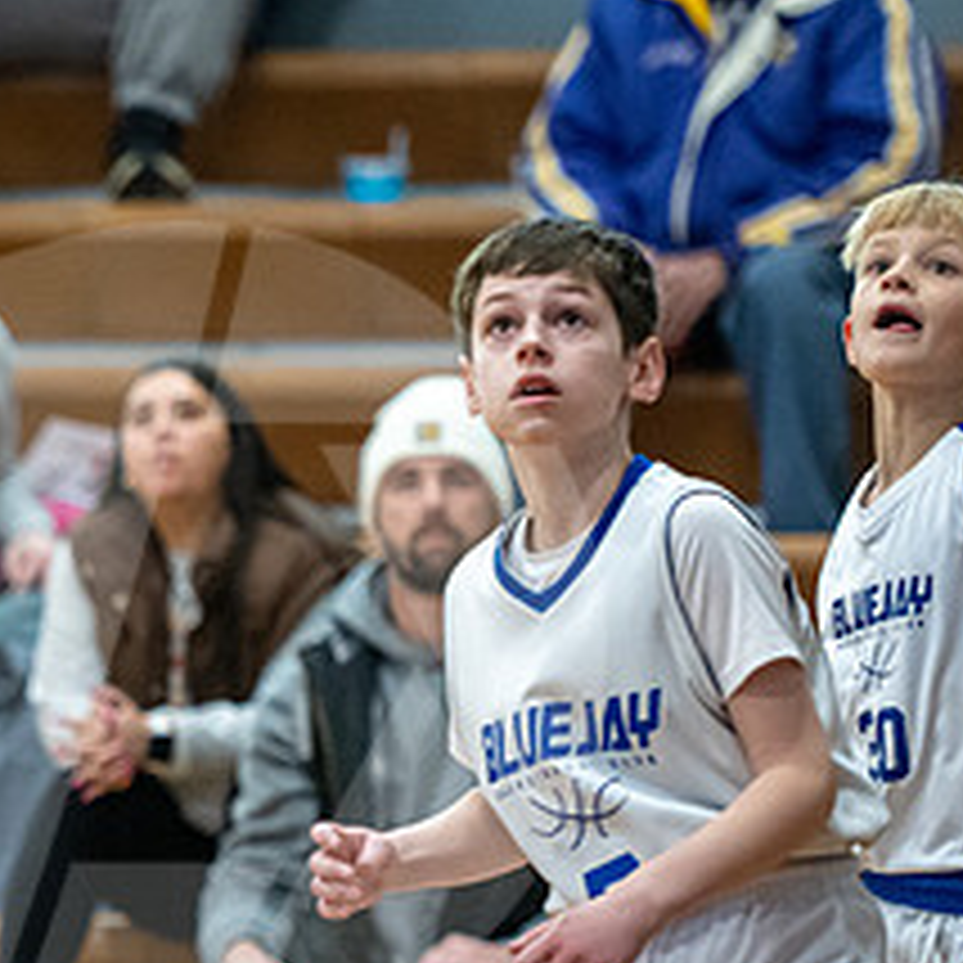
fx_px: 12495
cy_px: 654
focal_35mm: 397
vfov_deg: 4.4
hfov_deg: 4.4
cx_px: -454
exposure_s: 1/800
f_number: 2.8
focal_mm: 140
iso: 3200
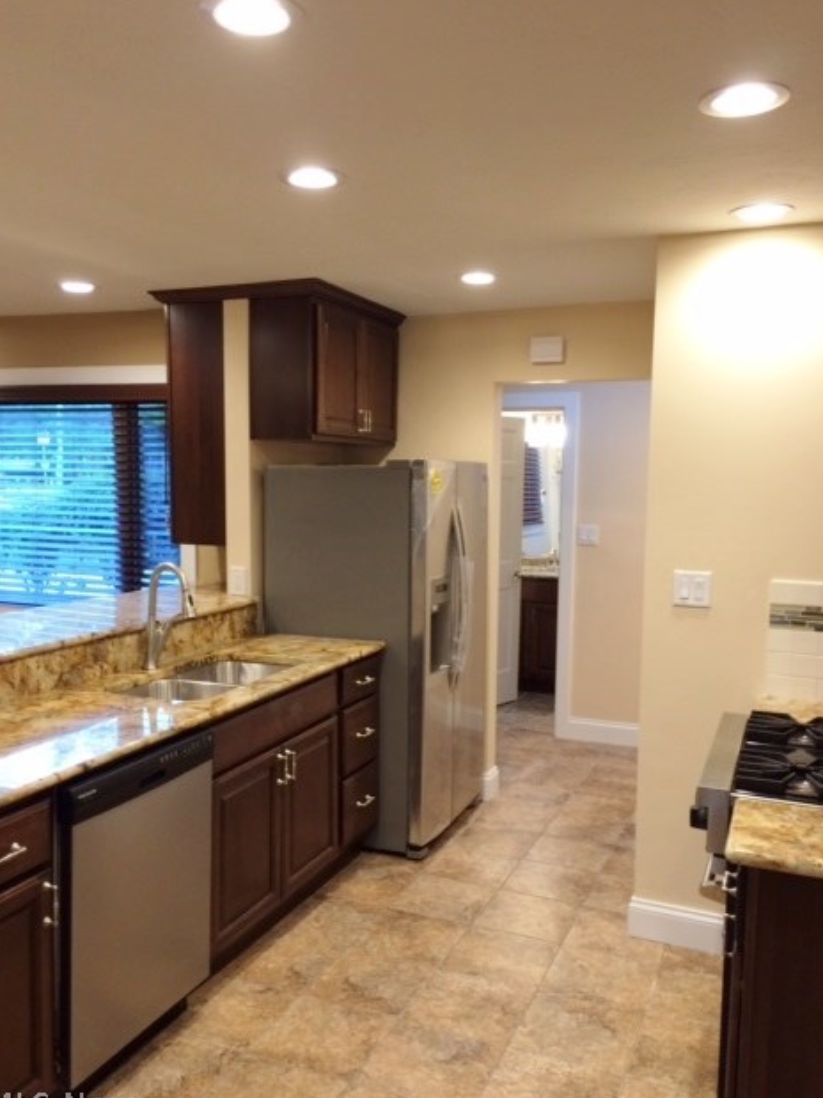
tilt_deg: -5.7
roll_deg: -0.1
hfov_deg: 46.8
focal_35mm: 30
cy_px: 562
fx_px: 951
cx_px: 404
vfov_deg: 60.0
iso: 100
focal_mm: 4.15
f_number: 2.2
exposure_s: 1/30
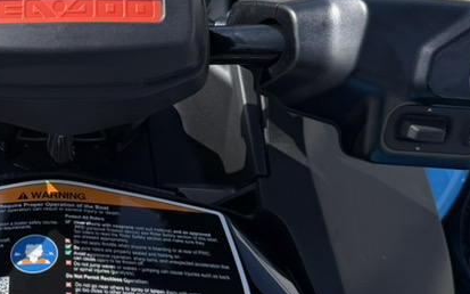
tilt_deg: -37.2
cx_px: 32
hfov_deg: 26.7
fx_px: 948
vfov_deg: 17.5
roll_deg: -0.6
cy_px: 72
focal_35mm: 74
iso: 80
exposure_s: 1/3759
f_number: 1.78
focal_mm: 6.76
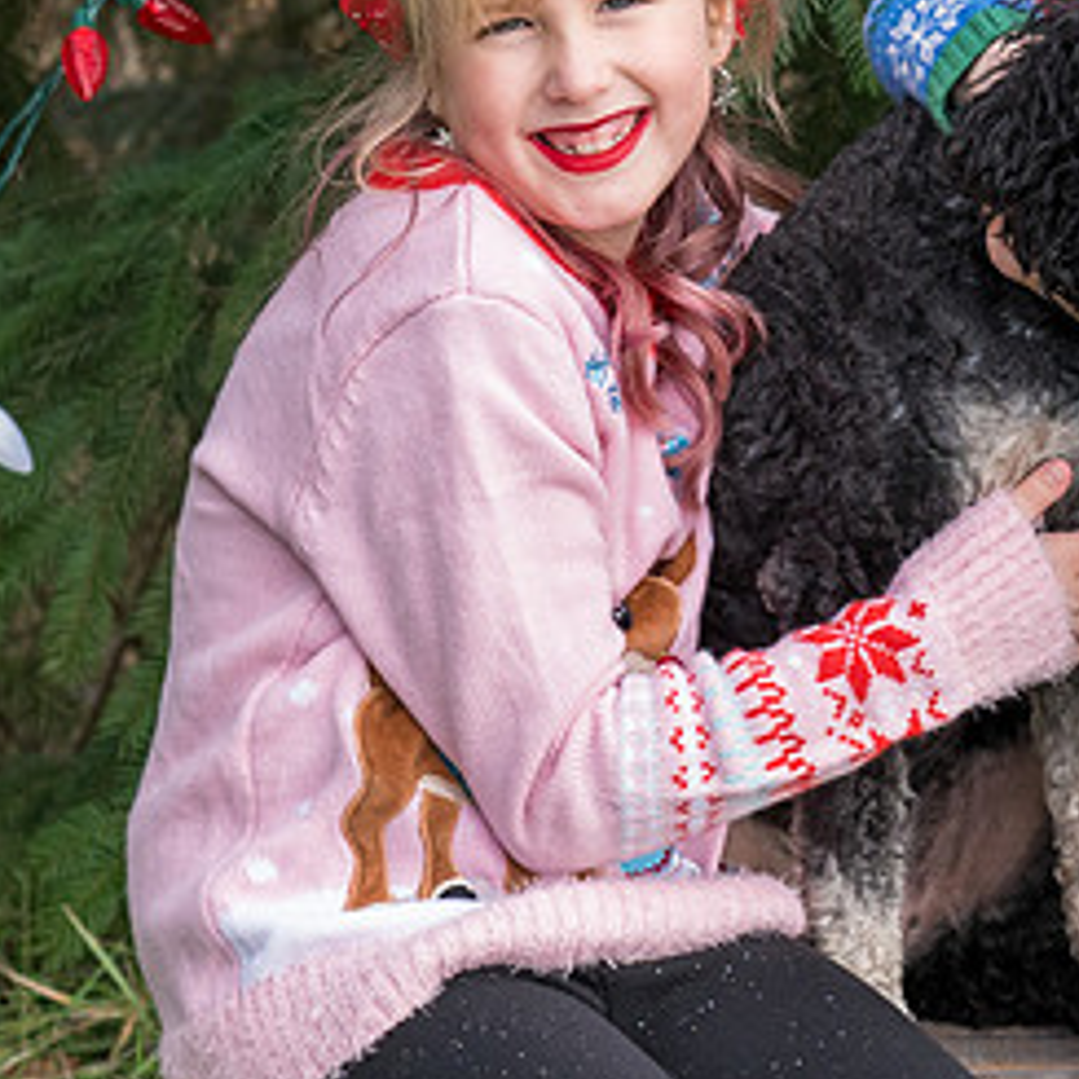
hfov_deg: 7.8
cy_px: -54
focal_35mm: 225
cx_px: 985
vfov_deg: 7.7
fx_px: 7935
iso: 320
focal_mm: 46
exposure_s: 1/320
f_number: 5
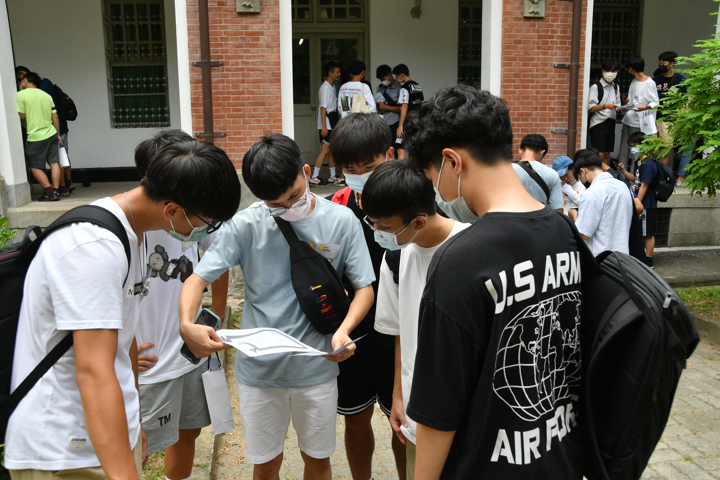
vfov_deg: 43.6
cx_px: 360
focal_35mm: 30
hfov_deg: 61.9
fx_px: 600
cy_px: 240
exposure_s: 1/400
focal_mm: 20
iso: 320
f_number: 5.6
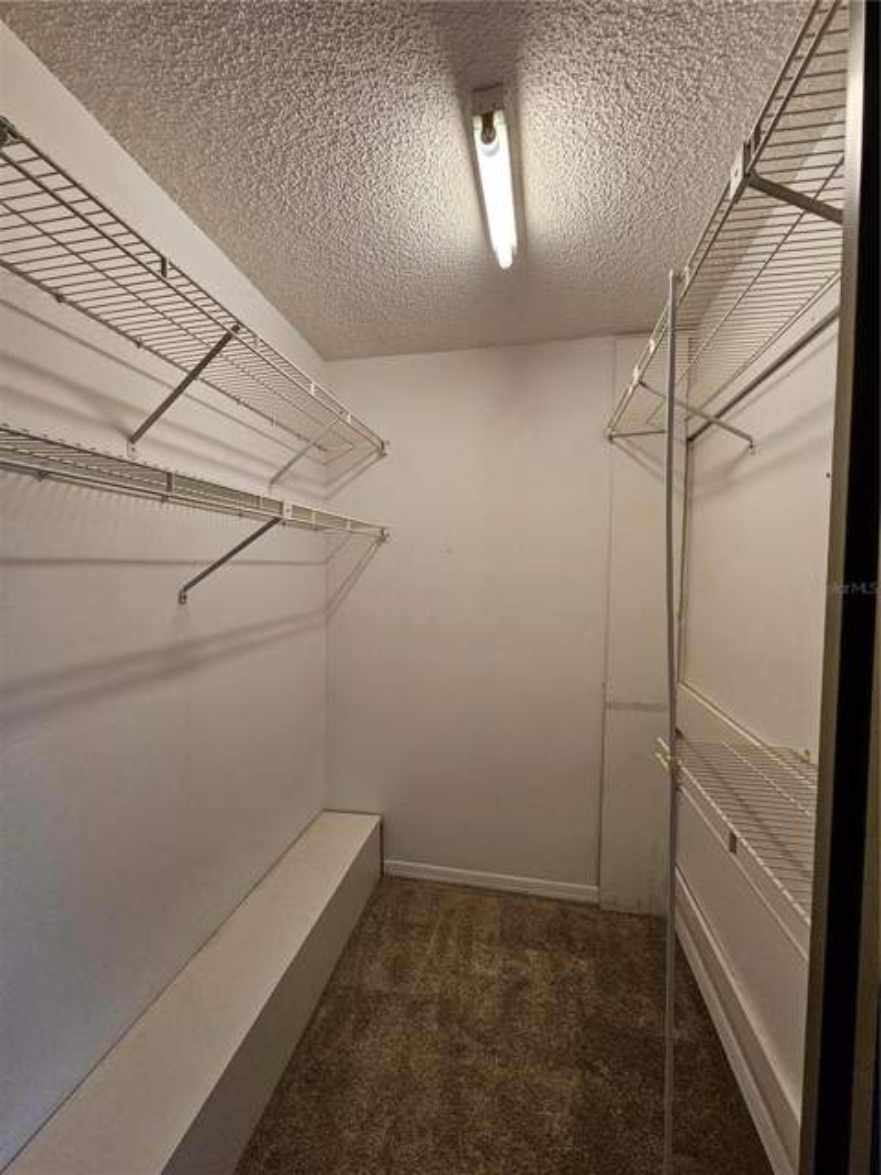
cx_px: 440
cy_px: 588
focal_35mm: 13
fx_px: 441
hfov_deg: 89.9
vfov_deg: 106.2
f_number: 2.2
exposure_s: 1/60
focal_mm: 2.2
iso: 400
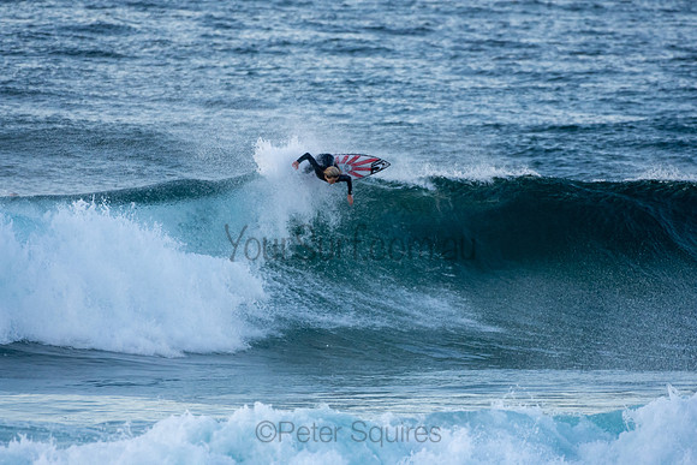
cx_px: 348
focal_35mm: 750
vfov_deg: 1.8
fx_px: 14524
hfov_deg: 2.7
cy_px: 232
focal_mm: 500
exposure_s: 1/1250
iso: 1100
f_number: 5.6
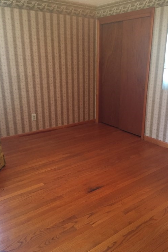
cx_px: 94
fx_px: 217
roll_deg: -0.5
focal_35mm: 31
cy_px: 128
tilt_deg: -18.0
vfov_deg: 60.3
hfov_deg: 42.2
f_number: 2.2
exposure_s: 1/30
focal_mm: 4.15
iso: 250
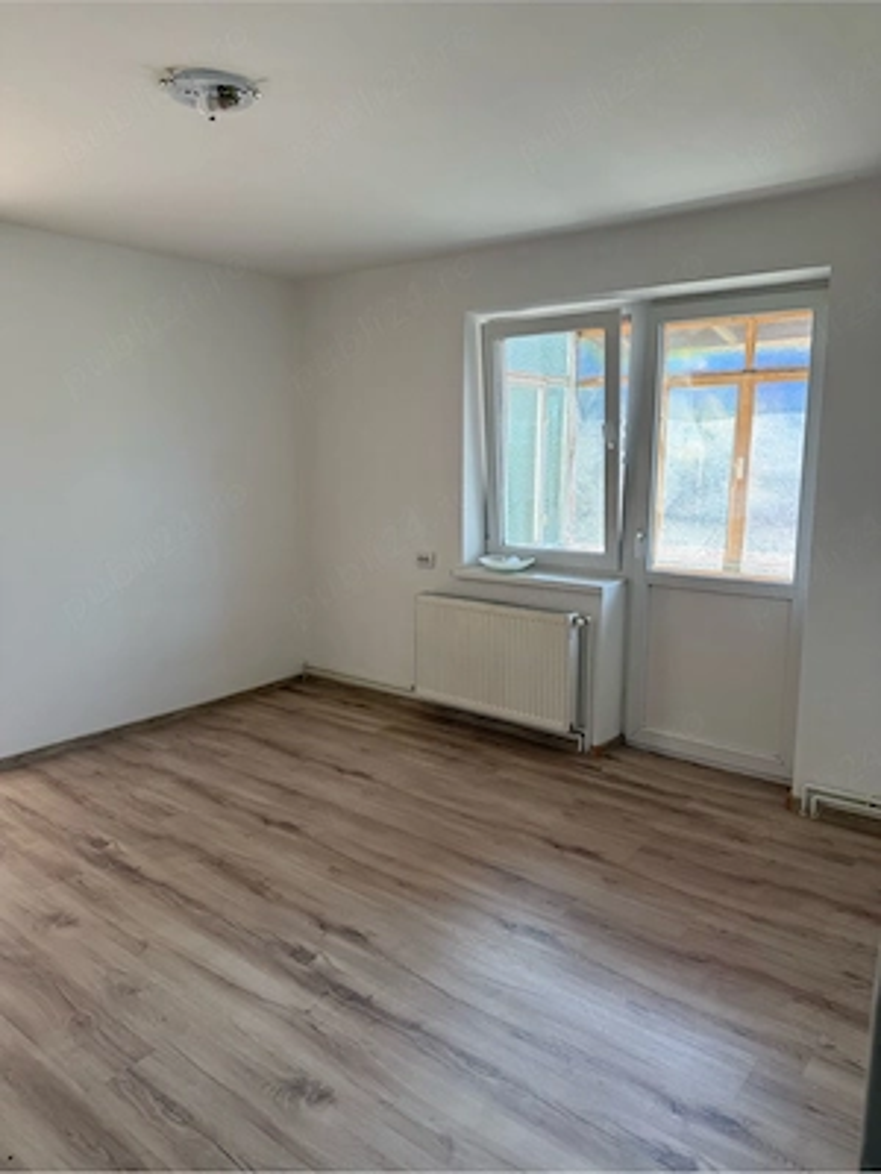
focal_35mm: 24
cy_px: 587
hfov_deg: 56.8
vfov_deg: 71.6
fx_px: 814
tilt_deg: -9.2
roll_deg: -1.2
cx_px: 440
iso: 125
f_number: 1.78
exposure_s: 1/243
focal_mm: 6.76
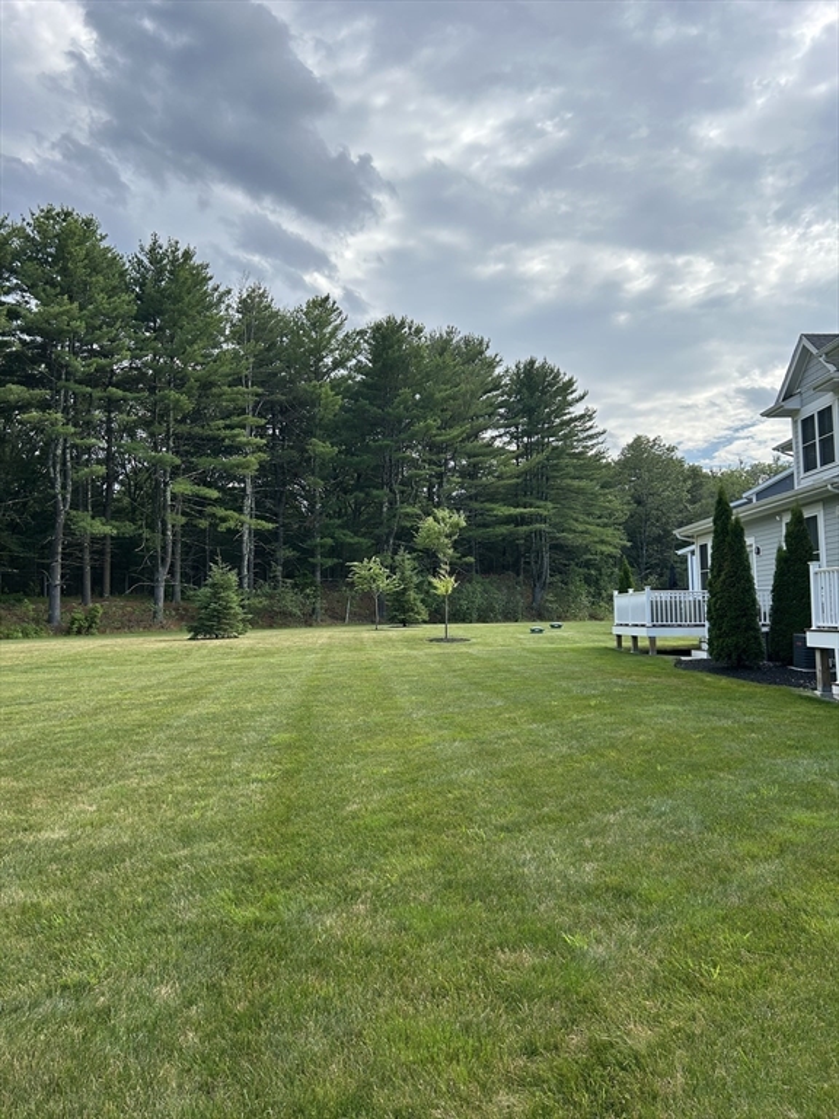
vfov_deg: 67.3
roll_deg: +0.6
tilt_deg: +7.6
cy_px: 560
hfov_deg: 53.1
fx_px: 840
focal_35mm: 26
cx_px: 420
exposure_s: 1/2762
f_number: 1.5
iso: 50
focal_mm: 5.7
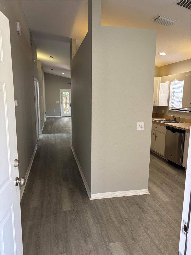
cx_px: 96
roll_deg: -0.8
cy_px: 128
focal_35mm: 26
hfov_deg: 53.1
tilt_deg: -9.9
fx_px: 191
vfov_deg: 67.3
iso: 125
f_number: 1.6
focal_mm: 5.96
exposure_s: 1/60
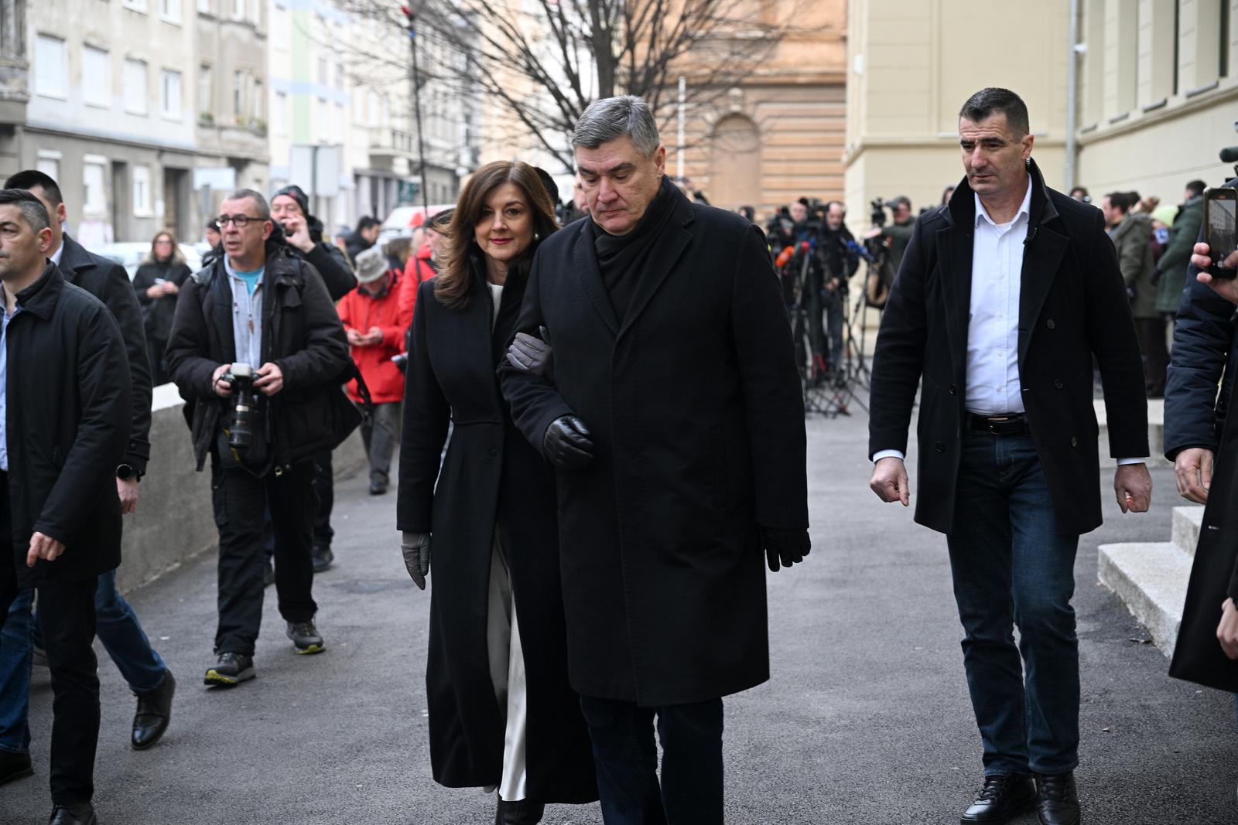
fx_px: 2235
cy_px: 412
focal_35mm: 65
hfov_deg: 31.0
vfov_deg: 20.9
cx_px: 619
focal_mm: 65
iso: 400
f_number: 4
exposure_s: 1/250
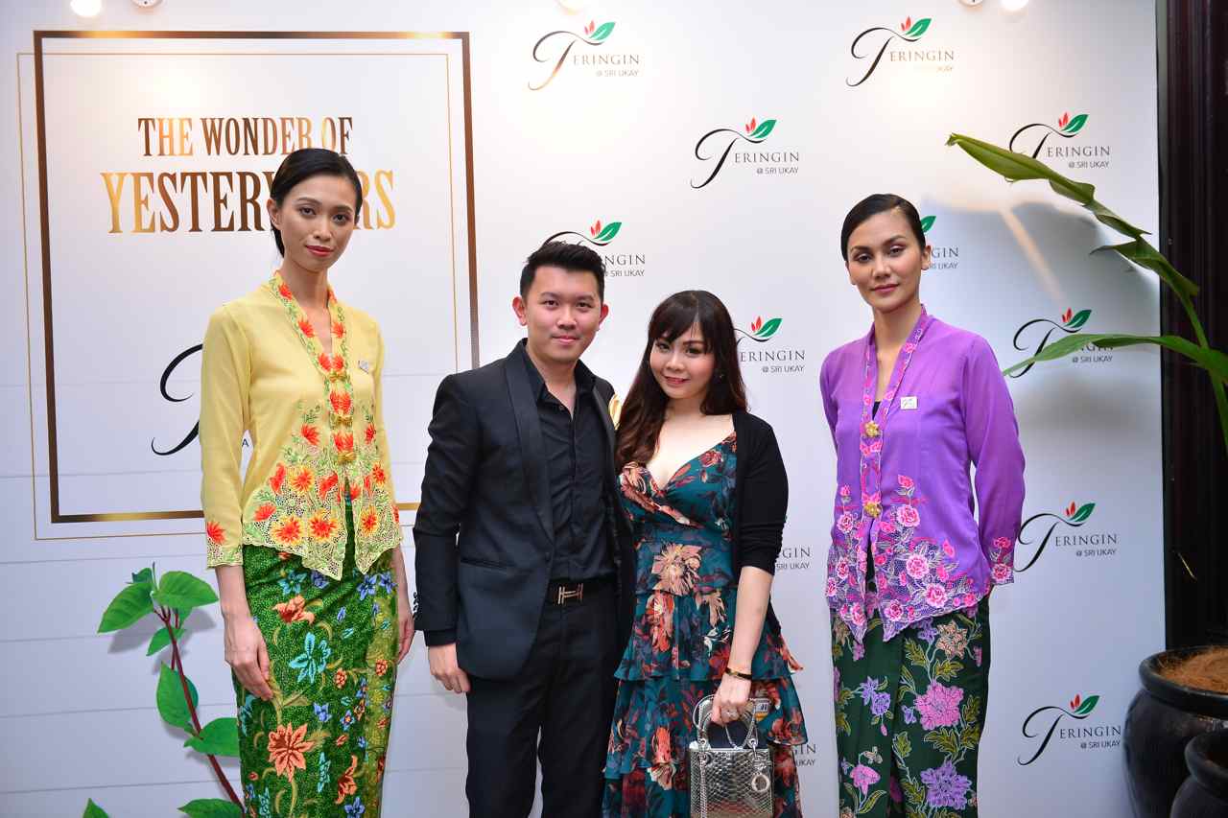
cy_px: 409
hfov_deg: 58.7
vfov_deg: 41.1
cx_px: 614
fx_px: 1091
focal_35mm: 32
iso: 800
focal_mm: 32
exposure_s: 1/125
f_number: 2.8
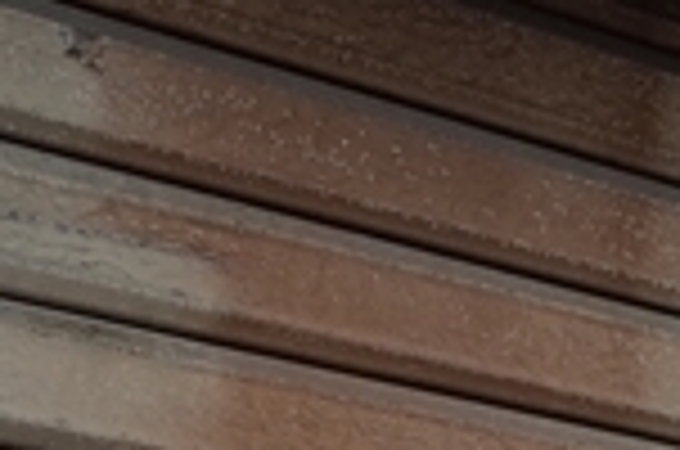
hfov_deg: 8.4
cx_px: 1707
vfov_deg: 5.8
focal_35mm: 222
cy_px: 1195
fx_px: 4184
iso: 200
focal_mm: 18.3
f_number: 5
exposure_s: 1/90
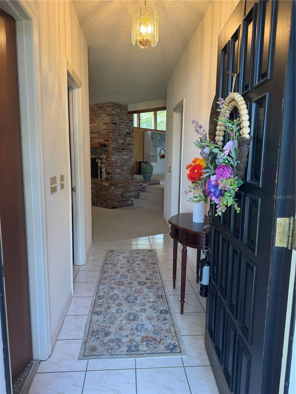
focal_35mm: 24
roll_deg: -0.7
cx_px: 148
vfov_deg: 71.6
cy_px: 197
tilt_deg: -9.2
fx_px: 274
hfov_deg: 56.8
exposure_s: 1/120
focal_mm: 6.76
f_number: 1.78
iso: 160
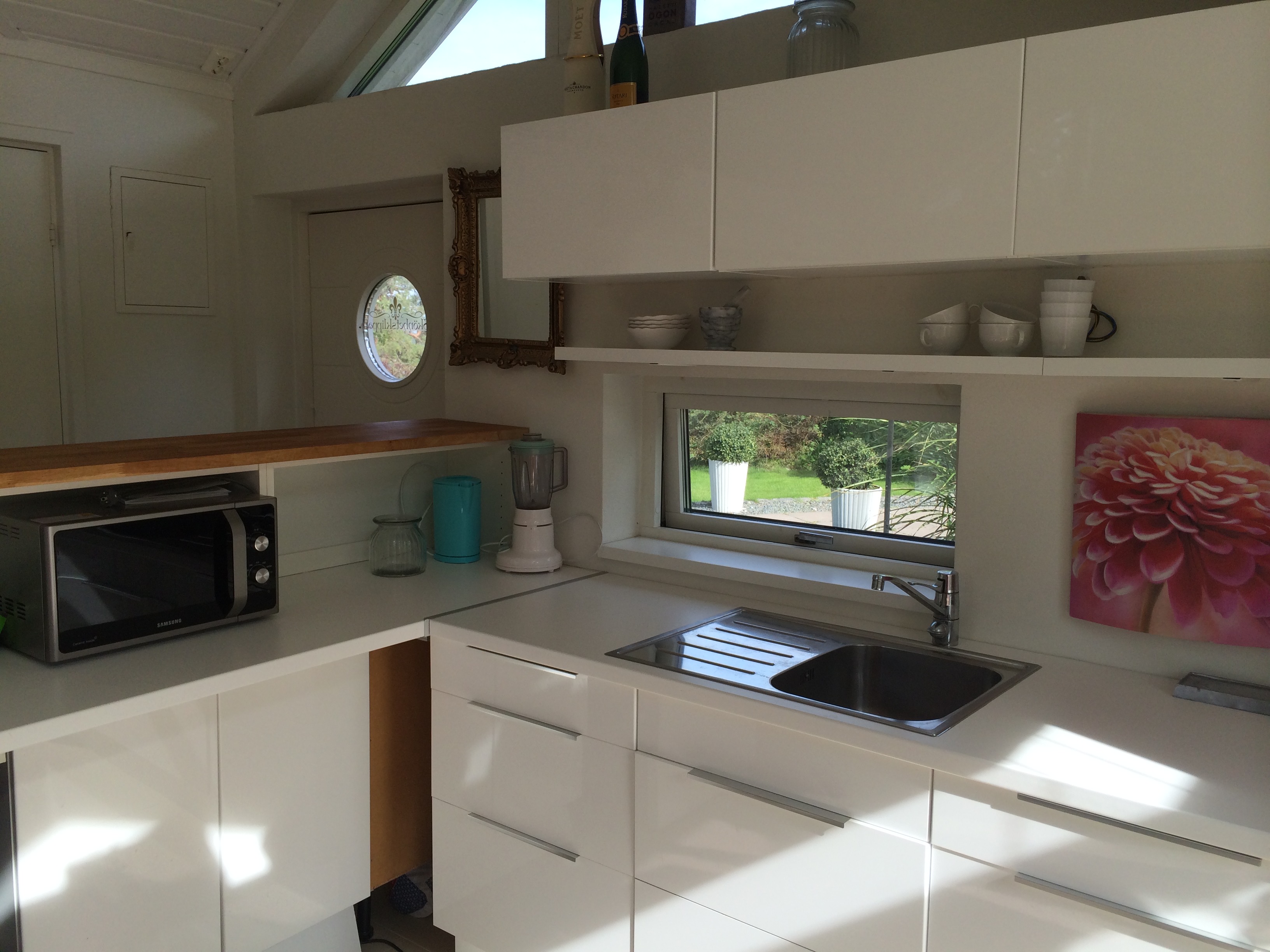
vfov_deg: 46.8
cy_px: 476
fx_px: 1101
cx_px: 635
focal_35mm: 30
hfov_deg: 60.0
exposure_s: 1/494
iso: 32
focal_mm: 4.12
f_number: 2.2
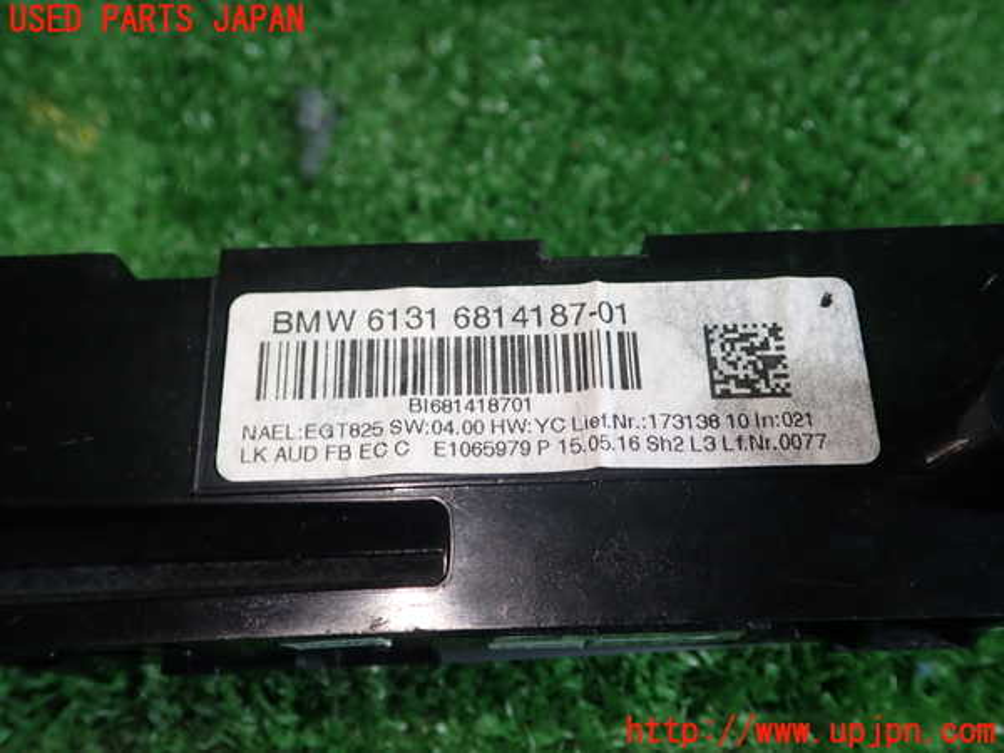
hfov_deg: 56.8
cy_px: 376
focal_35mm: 32
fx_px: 928
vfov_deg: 44.2
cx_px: 502
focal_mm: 5.79
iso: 125
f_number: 2.4
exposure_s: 1/60
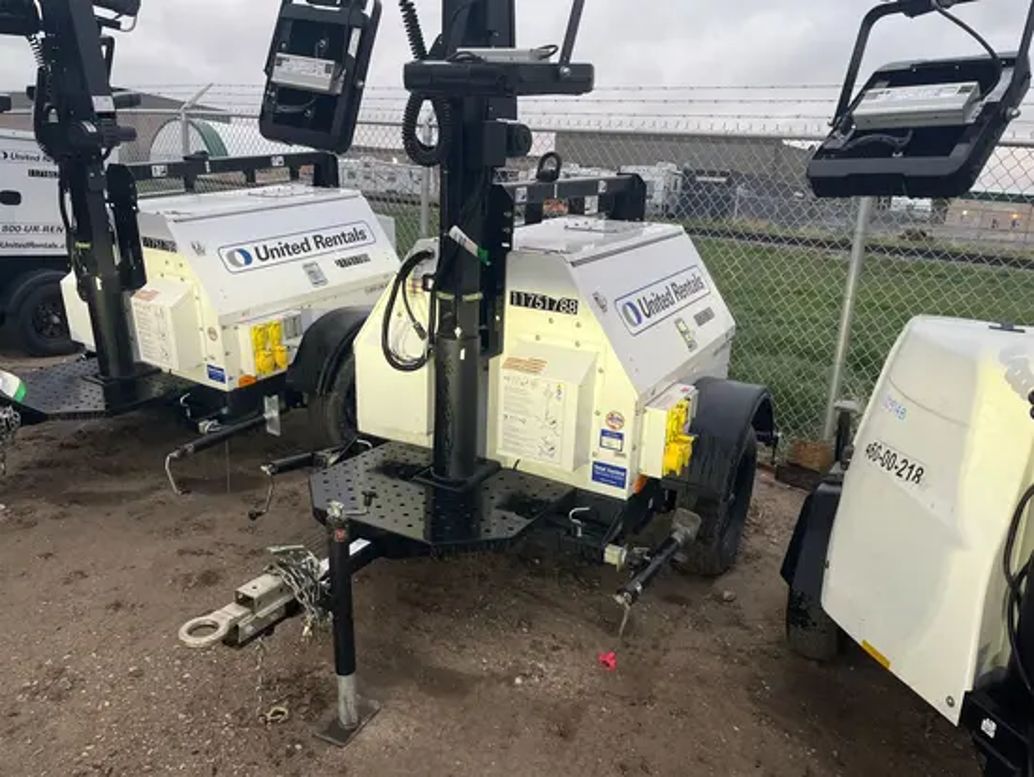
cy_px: 388
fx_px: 777
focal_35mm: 26
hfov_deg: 67.3
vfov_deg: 53.1
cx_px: 517
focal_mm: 5.1
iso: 125
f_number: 1.6
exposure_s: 1/88
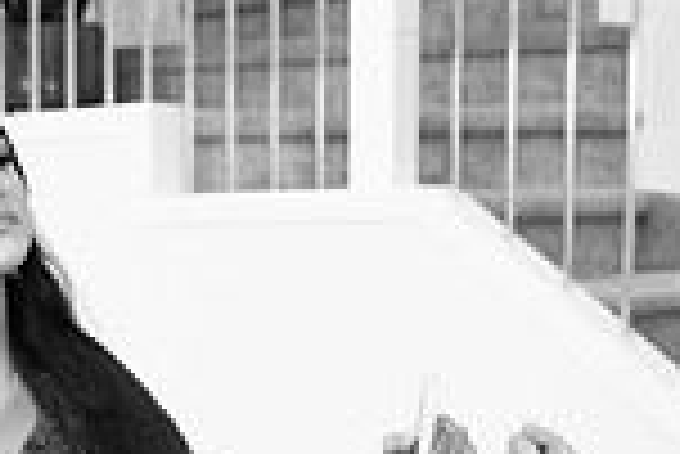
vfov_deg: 14.4
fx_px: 1739
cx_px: -221
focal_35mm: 92
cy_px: 560
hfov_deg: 20.1
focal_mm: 24
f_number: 2.8
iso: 1250
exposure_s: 1/160
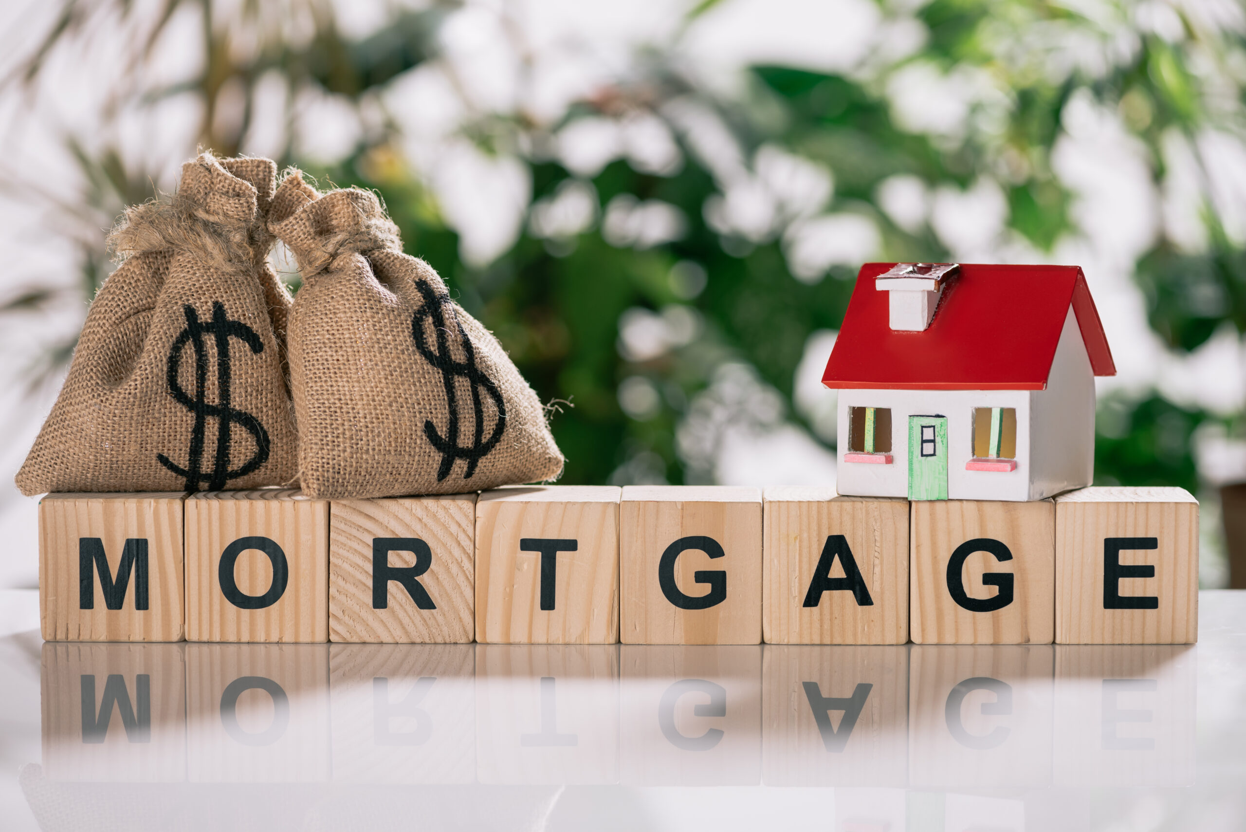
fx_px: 3635
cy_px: 416
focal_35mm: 105
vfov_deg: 13.1
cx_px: 623
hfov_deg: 19.4
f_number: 4
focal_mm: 105
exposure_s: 1/200
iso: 125
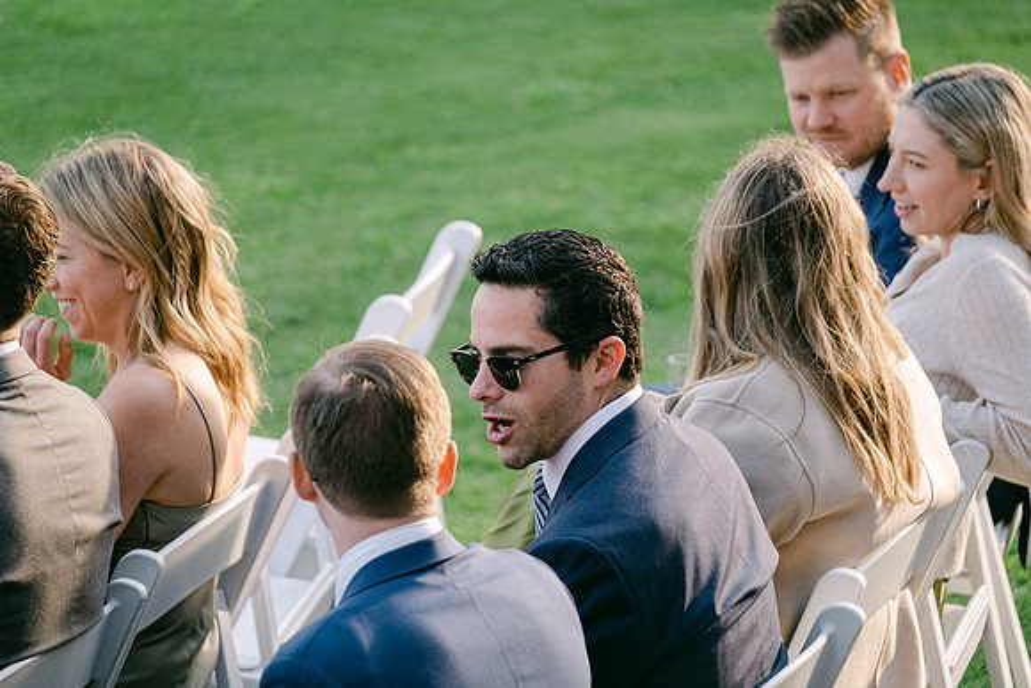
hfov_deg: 10.6
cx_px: 516
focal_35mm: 194
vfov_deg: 7.1
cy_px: 344
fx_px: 5557
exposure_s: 1/500
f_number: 2.8
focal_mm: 129.2
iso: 320
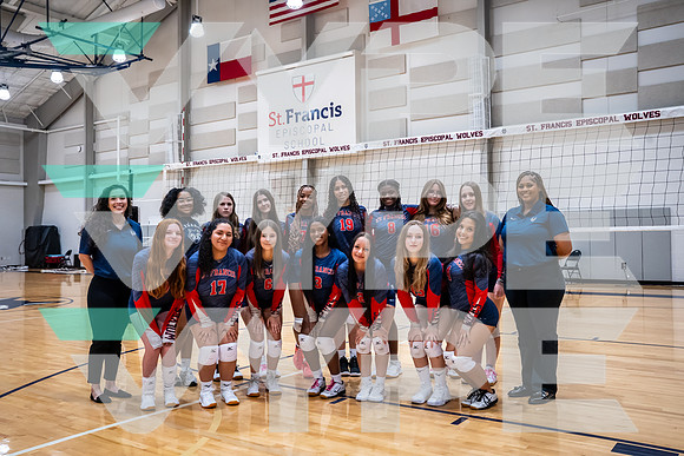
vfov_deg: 40.2
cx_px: 342
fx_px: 623
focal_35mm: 33
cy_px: 228
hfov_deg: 57.5
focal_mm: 32.8
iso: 5000
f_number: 7.1
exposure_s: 1/160
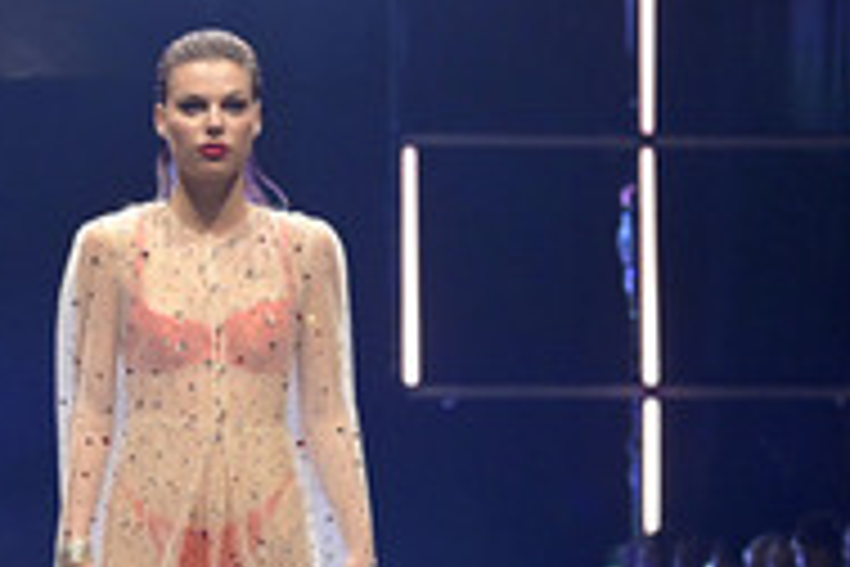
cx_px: 11
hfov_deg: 7.8
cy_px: 634
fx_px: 6209
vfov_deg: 5.2
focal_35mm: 263
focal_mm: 110
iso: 8000
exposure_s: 1/500
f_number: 5.6
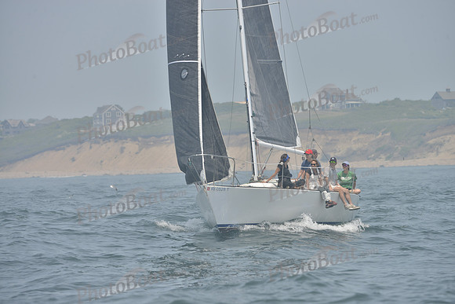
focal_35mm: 240
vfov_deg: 5.7
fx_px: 3034
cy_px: 152
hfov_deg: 8.6
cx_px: 228
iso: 280
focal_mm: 240
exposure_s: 1/1000
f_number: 8
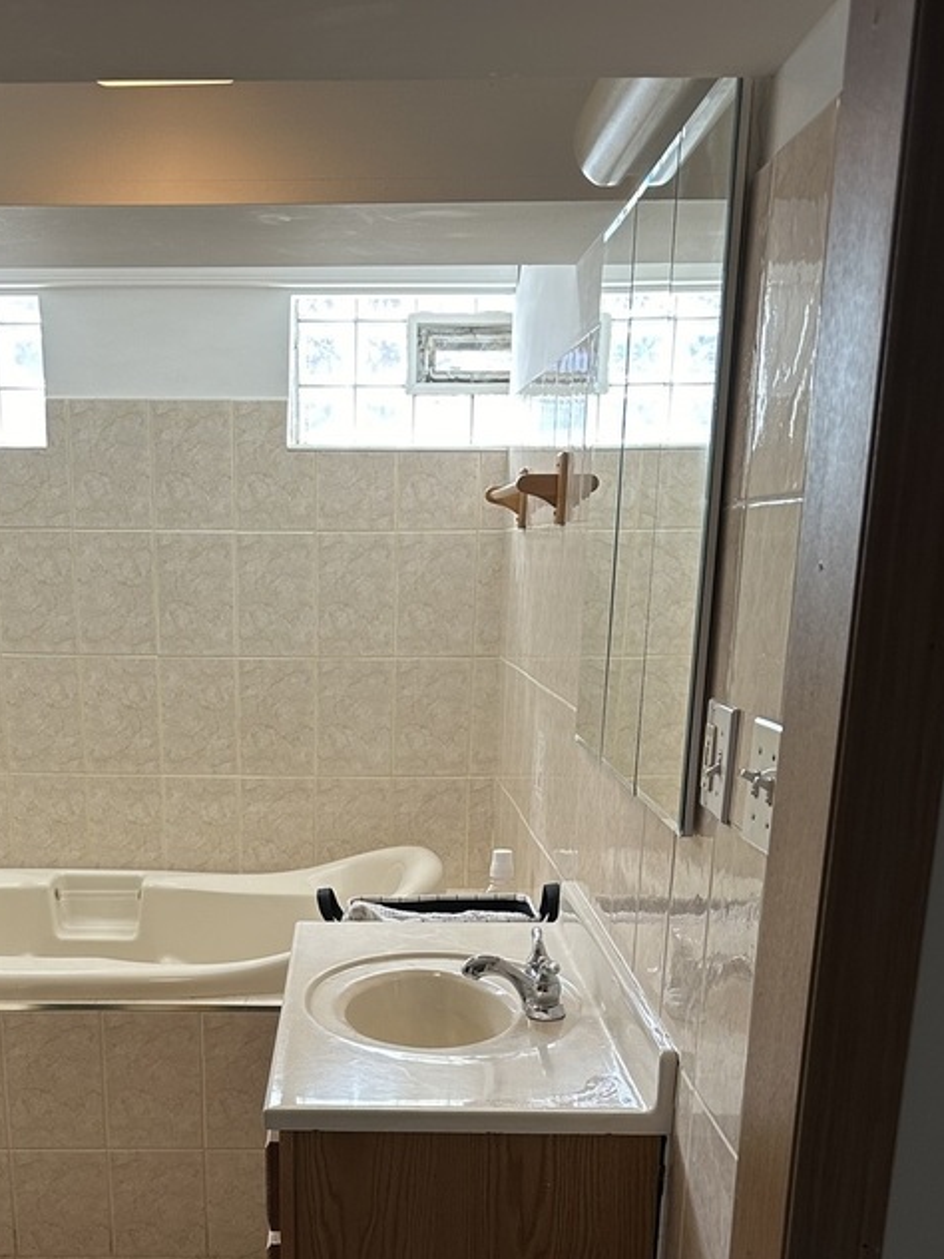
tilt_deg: -18.2
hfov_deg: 34.8
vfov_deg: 43.4
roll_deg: +0.0
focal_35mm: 41
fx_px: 1491
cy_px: 1028
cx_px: 303
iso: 160
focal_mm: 6.86
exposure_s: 1/120
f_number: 1.78
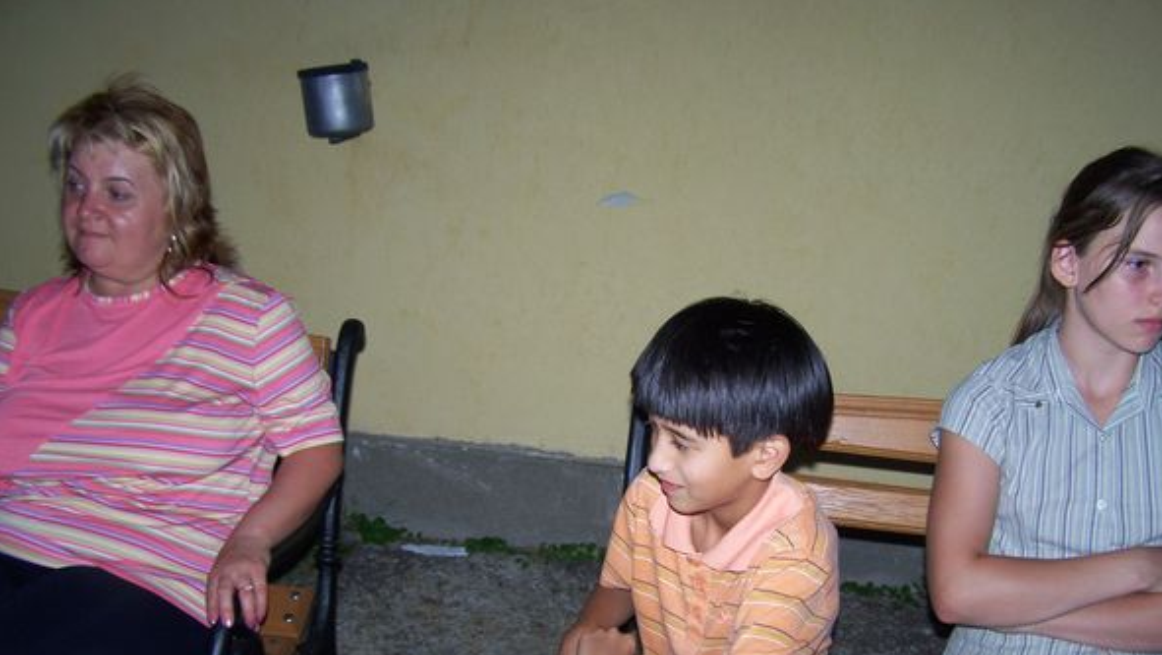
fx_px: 1295
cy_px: 437
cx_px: 588
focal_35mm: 42
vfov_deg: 28.2
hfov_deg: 48.3
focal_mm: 6.3
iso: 80
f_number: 2.8
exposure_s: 1/60
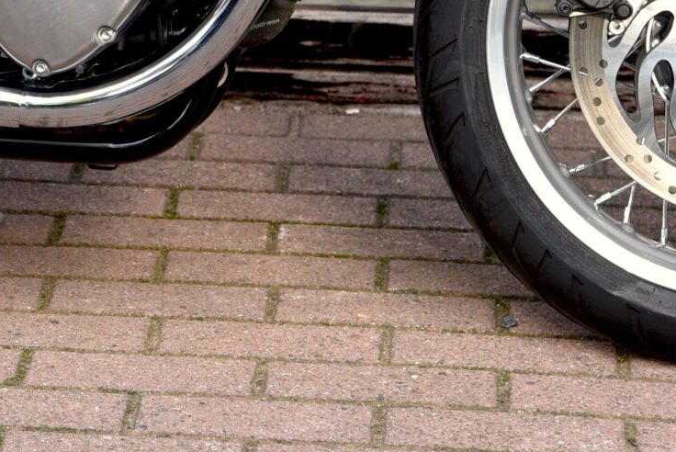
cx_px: -35
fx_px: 4247
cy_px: -260
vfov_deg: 6.0
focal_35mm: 226
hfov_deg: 9.0
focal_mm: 65
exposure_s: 1/100
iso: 200
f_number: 5
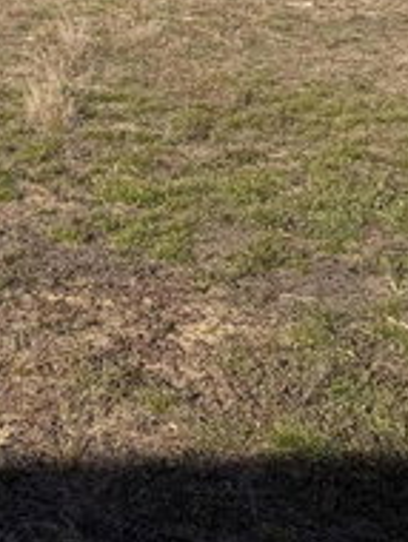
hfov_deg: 14.0
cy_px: -248
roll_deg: -0.7
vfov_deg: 18.2
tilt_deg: -2.8
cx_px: -262
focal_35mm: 97
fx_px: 1521
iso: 80
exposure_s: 1/4975
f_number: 1.78
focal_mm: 6.76
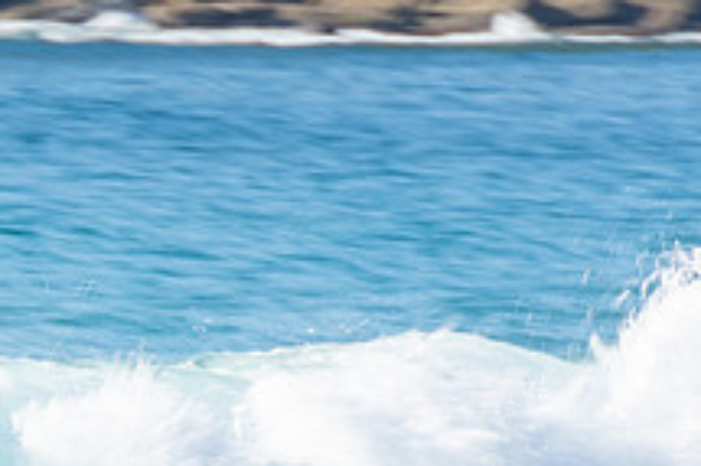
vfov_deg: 0.8
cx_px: -228
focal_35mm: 1618
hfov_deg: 1.3
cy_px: 533
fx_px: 31481
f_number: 18
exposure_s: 1/30
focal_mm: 400
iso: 100
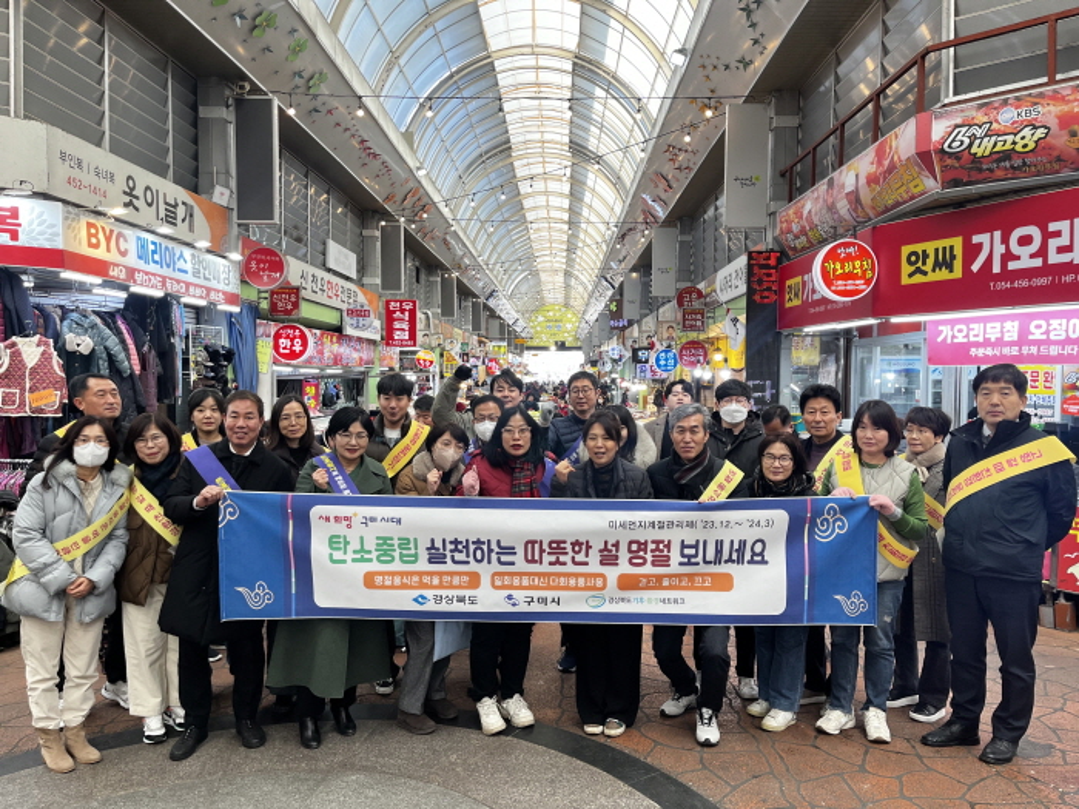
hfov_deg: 67.3
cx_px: 540
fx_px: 810
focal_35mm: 26
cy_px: 404
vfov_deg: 53.1
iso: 64
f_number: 1.6
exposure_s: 1/120
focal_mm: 5.1
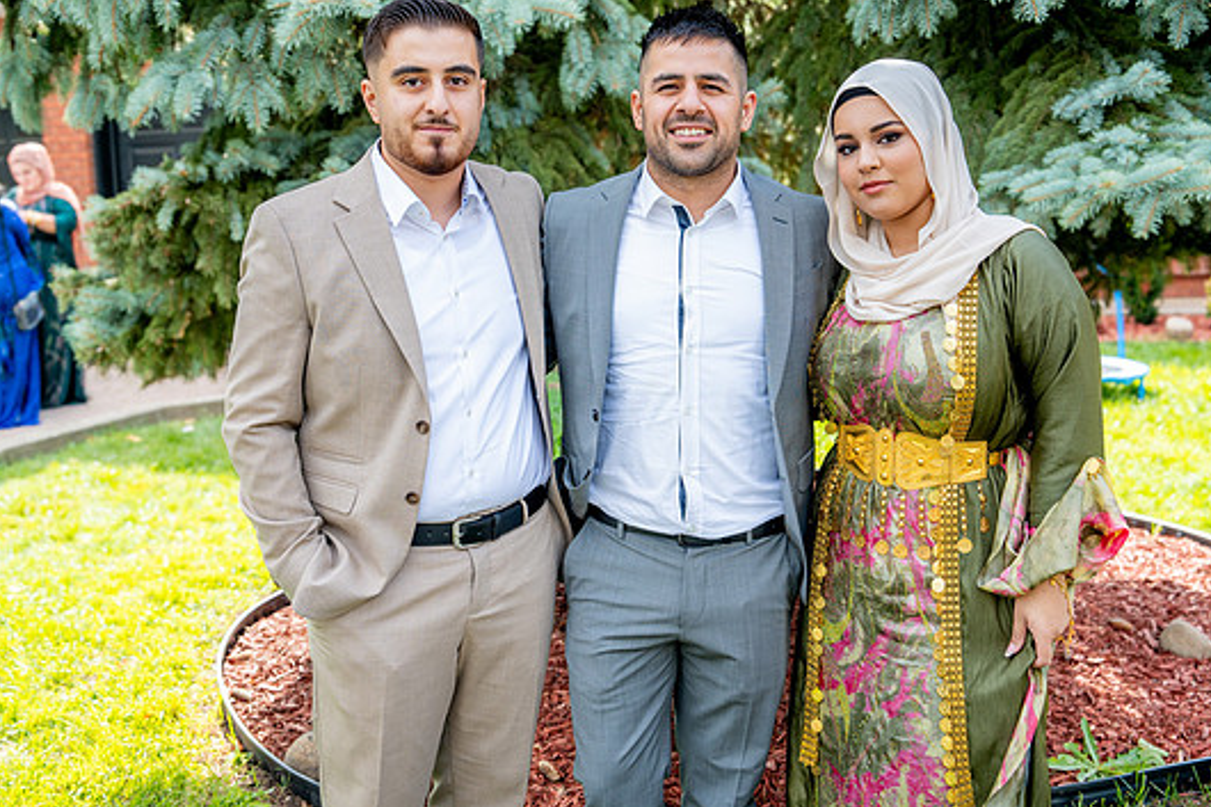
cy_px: 369
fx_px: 1547
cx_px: 628
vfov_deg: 29.2
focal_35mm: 46
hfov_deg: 42.7
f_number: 5
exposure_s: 1/320
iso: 320
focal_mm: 42
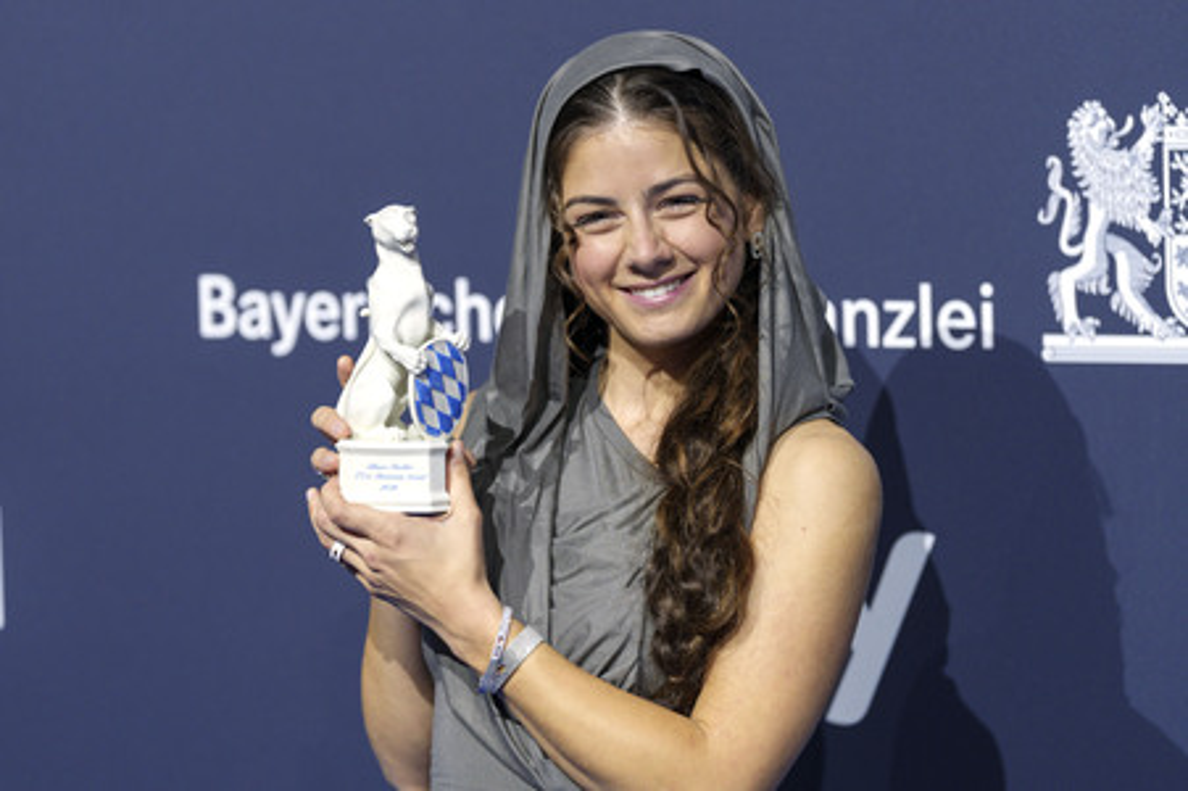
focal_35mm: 138
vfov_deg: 9.9
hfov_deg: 14.9
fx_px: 4551
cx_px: 594
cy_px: 396
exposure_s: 1/400
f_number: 2.8
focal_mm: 138
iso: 800
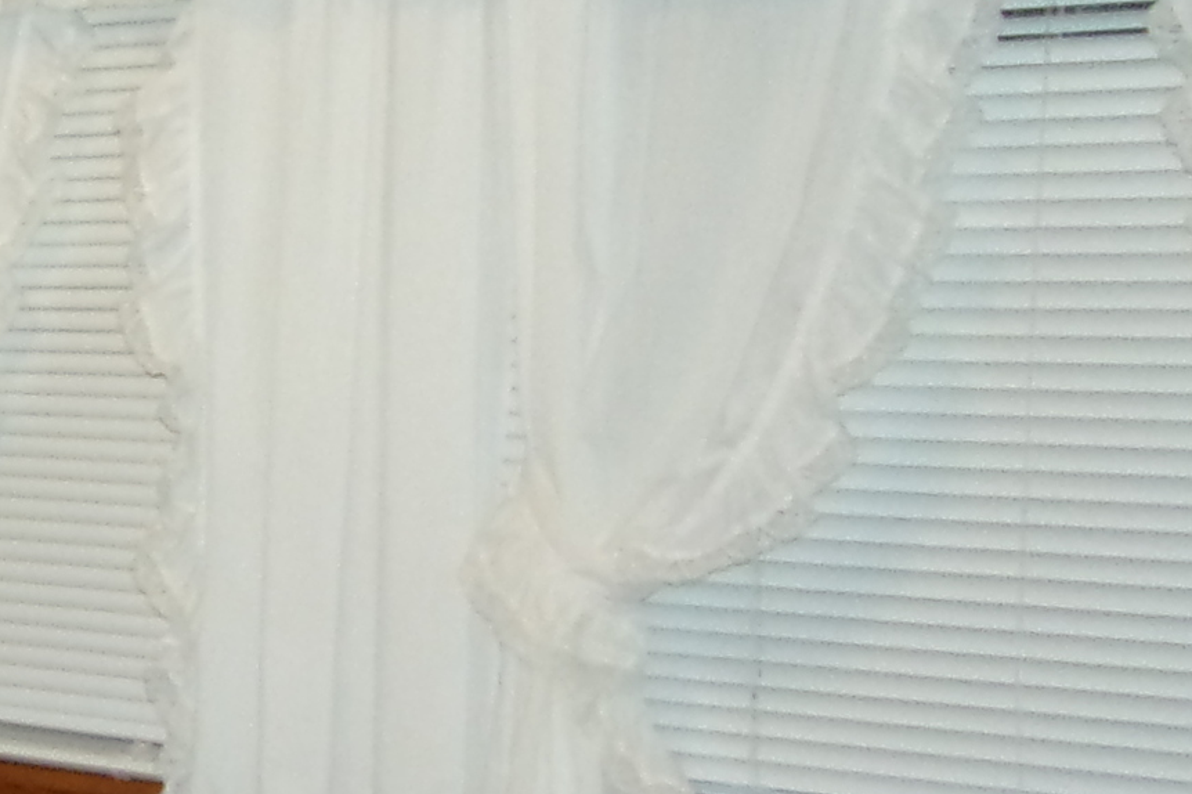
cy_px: 454
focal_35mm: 89
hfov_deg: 19.6
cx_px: -654
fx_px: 2946
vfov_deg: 15.3
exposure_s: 1/34
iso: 200
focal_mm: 4.3
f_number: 3.3
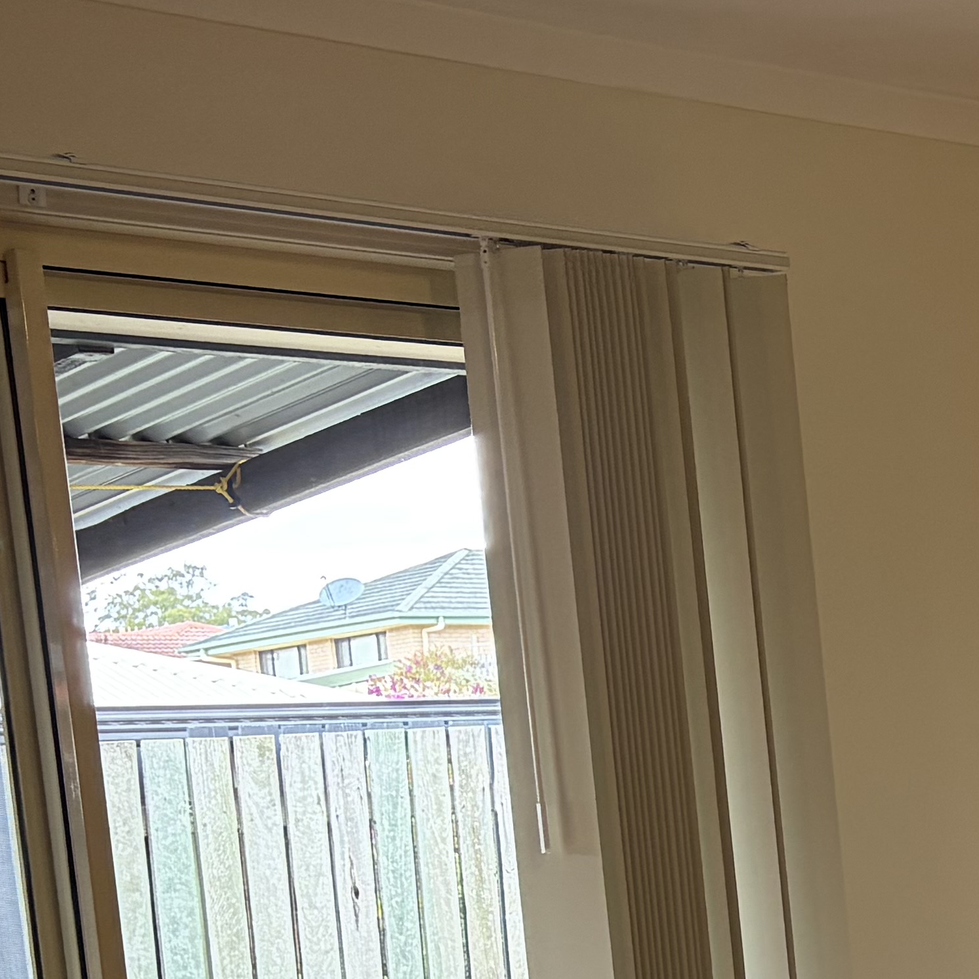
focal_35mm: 88
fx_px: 2816
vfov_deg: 19.0
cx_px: 1523
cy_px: 1045
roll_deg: +4.0
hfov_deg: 17.5
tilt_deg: -4.9
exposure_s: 1/114
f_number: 1.6
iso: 125
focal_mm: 5.96
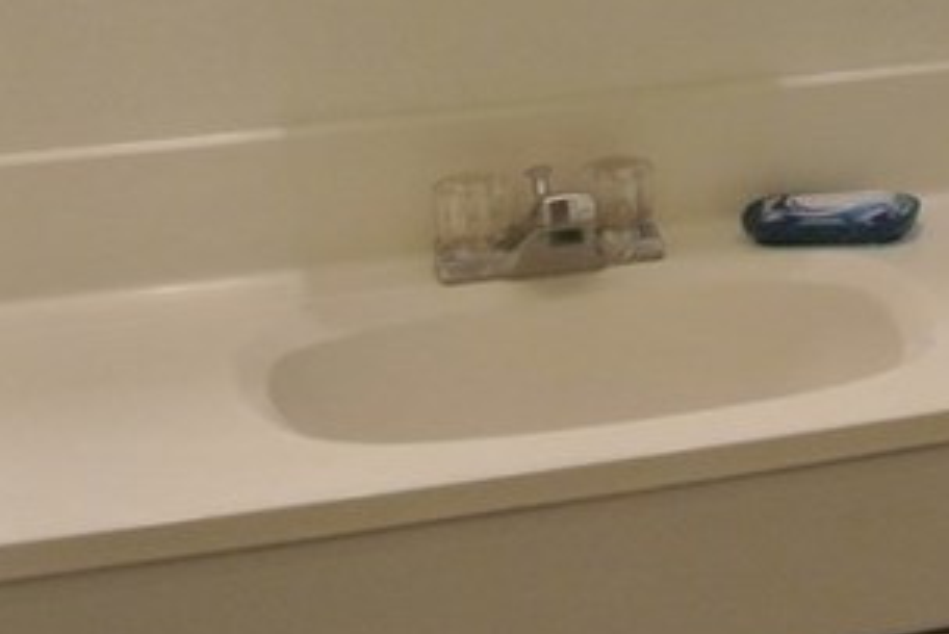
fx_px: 2400
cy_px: -161
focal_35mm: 91
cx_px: 1536
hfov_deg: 18.9
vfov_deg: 14.5
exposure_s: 1/60
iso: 400
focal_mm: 10
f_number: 3.5
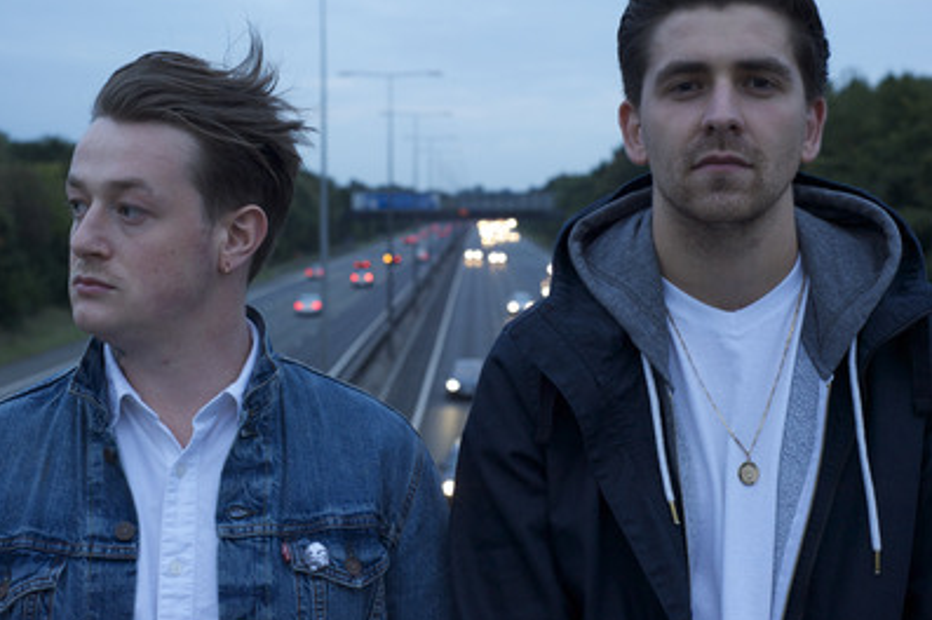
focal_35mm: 63
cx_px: 430
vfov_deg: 21.5
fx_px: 1630
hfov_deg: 31.9
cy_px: 252
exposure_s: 1/80
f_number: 6.3
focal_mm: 50
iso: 2000
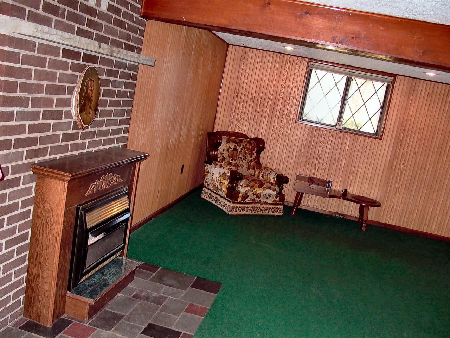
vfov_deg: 42.9
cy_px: 169
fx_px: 429
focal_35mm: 33
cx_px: 225
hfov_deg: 55.4
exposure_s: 1/64.2
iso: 100
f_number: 2.04
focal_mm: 7.13
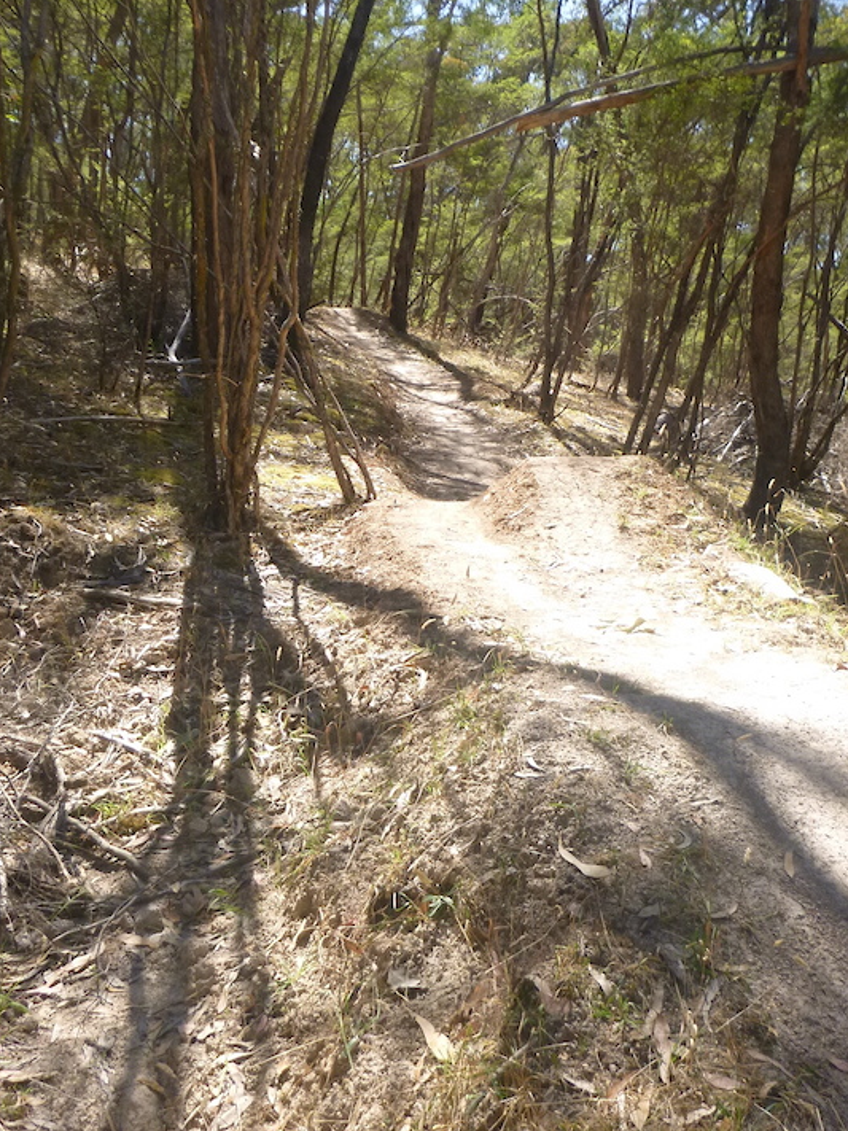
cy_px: 460
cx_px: 543
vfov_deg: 51.1
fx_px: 1176
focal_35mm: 36
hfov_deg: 39.3
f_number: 3.9
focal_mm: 4.5
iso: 100
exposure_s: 1/125
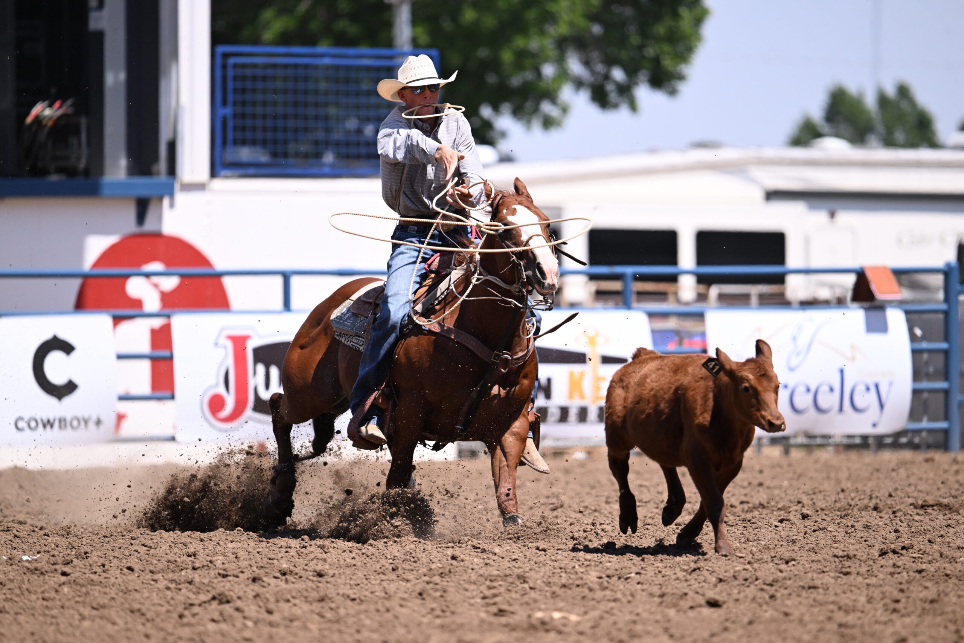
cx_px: 482
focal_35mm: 400
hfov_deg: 5.2
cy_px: 322
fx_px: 10711
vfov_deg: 3.4
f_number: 4.5
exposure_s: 1/5000
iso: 1000
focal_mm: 400
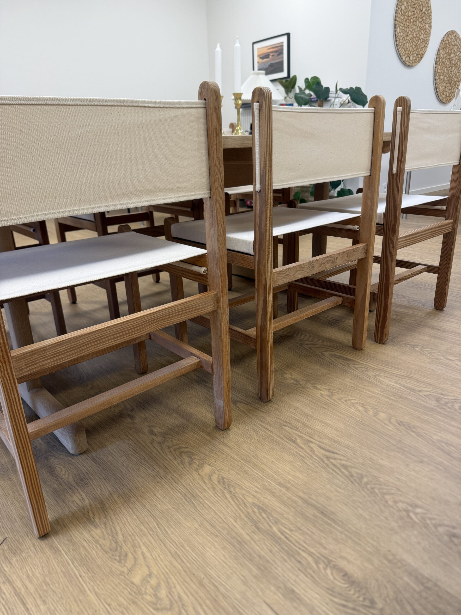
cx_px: 230
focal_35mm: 24
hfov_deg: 56.8
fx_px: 426
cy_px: 308
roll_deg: +0.9
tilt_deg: -19.4
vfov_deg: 71.6
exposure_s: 1/100
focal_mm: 6.76
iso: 100
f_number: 1.78
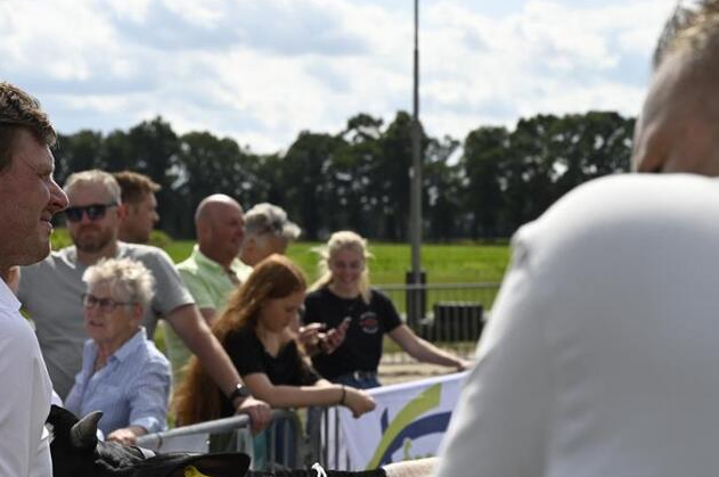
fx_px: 2194
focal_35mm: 110
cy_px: 240
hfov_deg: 18.5
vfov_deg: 12.4
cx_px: 183
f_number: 7.1
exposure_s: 1/800
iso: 200
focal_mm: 70
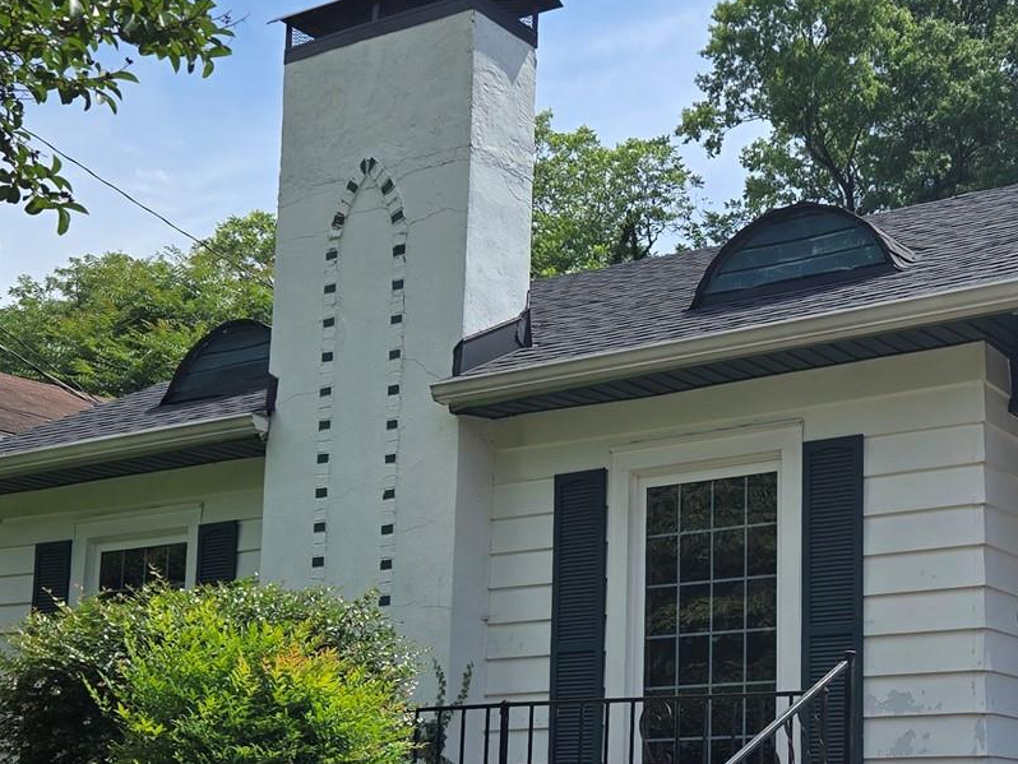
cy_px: 616
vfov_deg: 24.4
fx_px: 1736
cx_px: 793
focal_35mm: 59
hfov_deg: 31.9
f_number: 1.8
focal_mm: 5.4
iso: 25
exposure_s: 1/1874
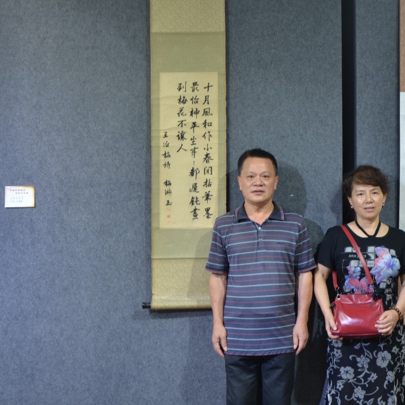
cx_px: 275
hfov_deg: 30.8
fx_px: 728
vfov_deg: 31.1
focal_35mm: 55
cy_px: 191
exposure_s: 1/13
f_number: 3.8
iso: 200
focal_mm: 22
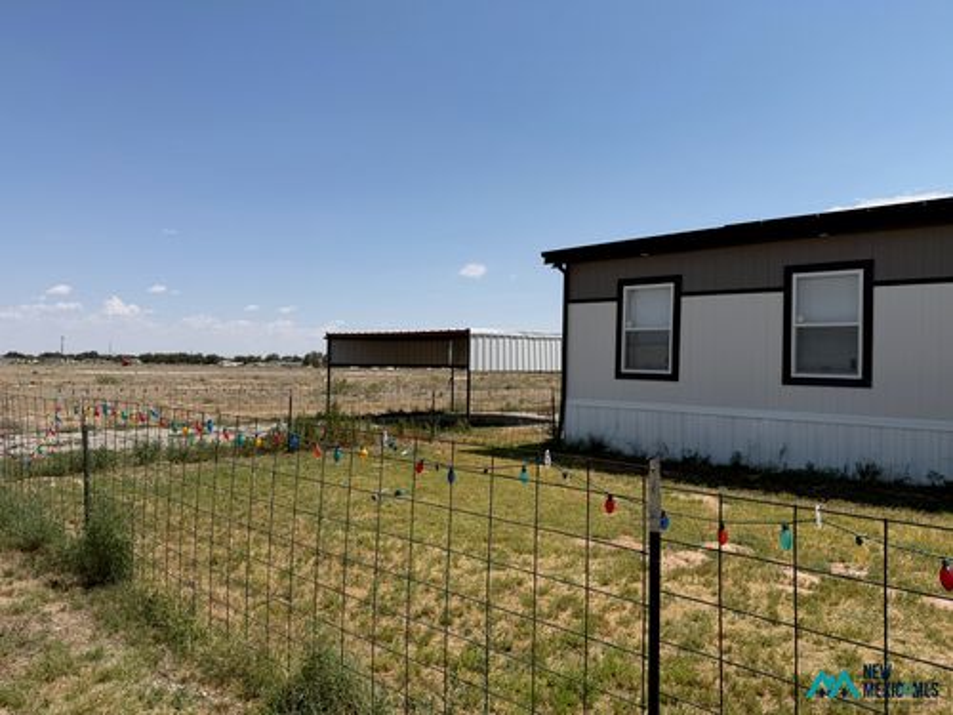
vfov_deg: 56.8
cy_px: 358
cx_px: 476
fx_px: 661
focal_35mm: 24
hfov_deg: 71.6
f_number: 1.78
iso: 80
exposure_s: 1/7353
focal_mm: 6.76
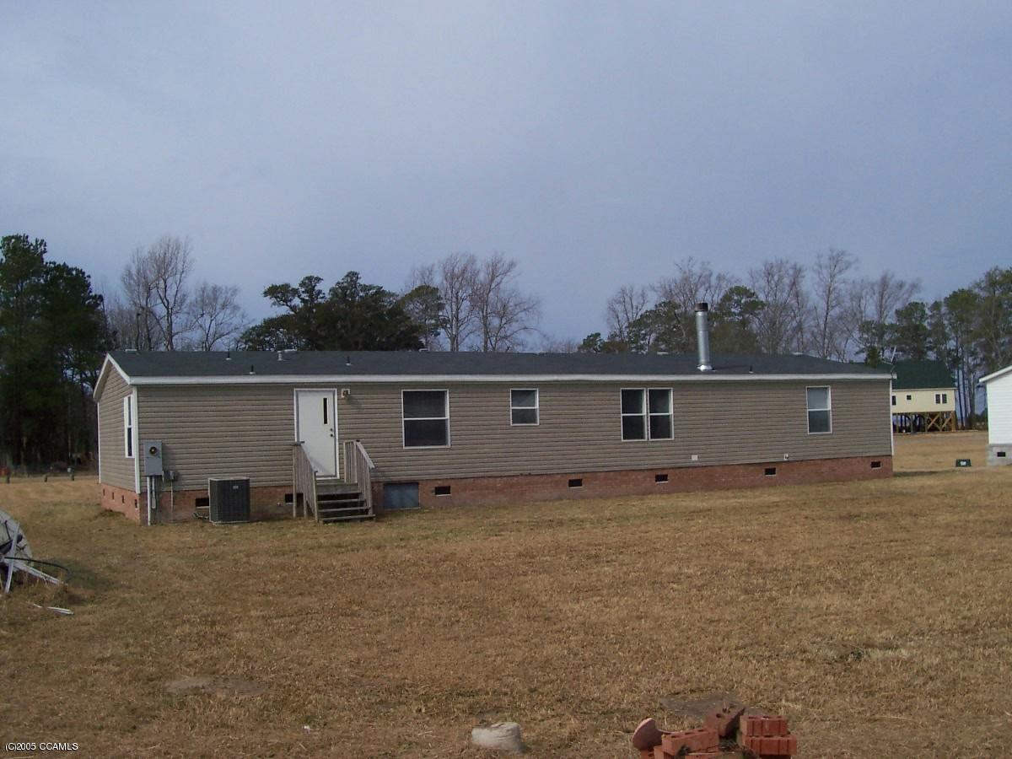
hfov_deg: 50.1
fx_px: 1082
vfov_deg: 38.7
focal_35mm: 37
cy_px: 380
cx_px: 506
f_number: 5.6
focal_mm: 5.6
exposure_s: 1/1000
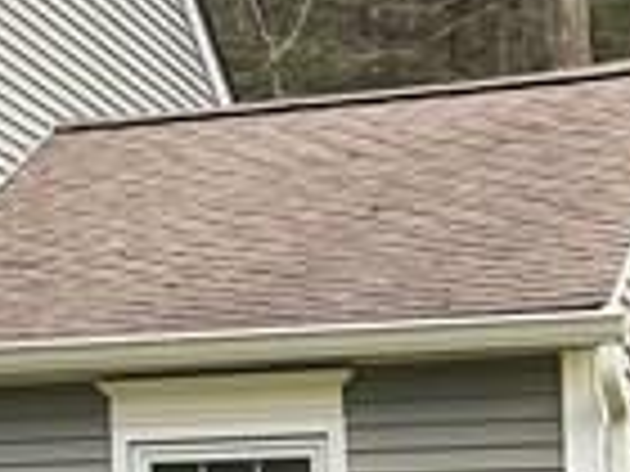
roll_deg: -1.1
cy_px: 503
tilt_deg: +6.2
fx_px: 3458
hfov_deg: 9.1
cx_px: -1026
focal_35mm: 190
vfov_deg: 7.8
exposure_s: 1/698
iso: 32
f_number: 1.8
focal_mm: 4.25
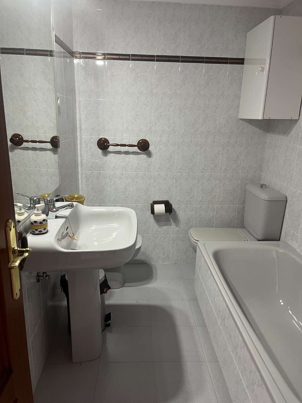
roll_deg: -1.5
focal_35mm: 26
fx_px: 302
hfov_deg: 53.1
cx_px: 151
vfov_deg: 67.3
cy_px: 202
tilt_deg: -16.3
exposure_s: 1/50
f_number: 1.6
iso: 125
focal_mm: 5.1
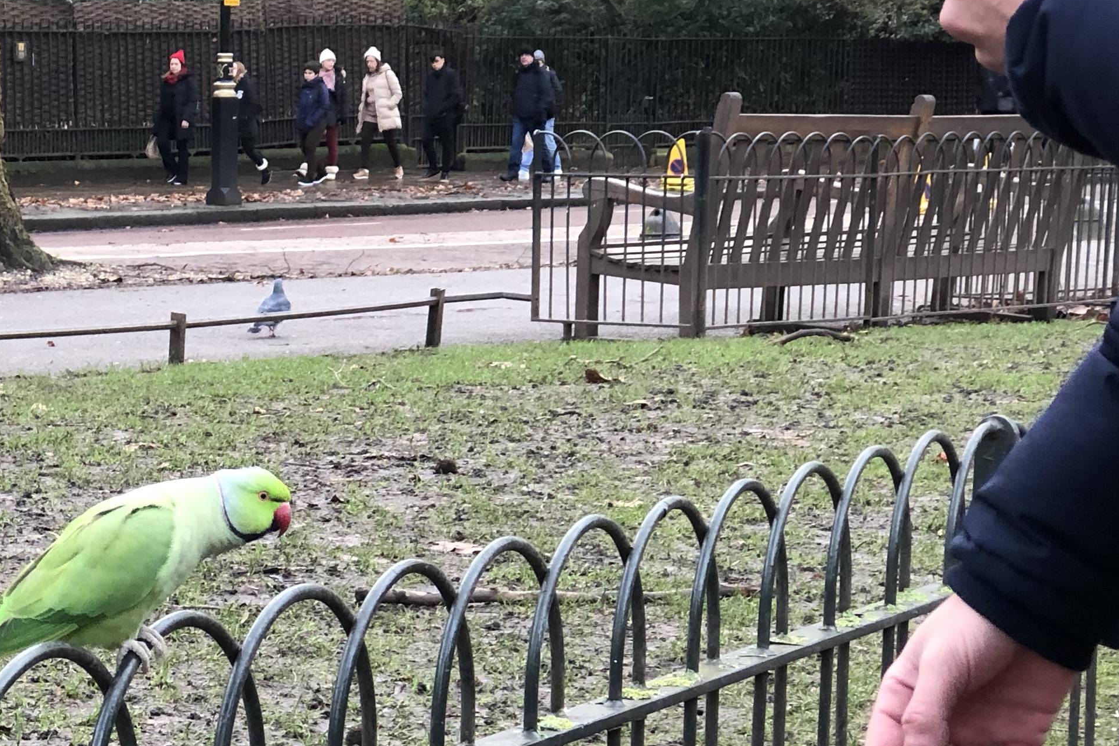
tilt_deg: -9.5
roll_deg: -0.3
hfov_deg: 16.1
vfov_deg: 10.9
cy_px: 717
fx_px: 3885
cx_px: 35
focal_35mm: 125
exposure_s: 1/120
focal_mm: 6.6
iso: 160
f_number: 2.8
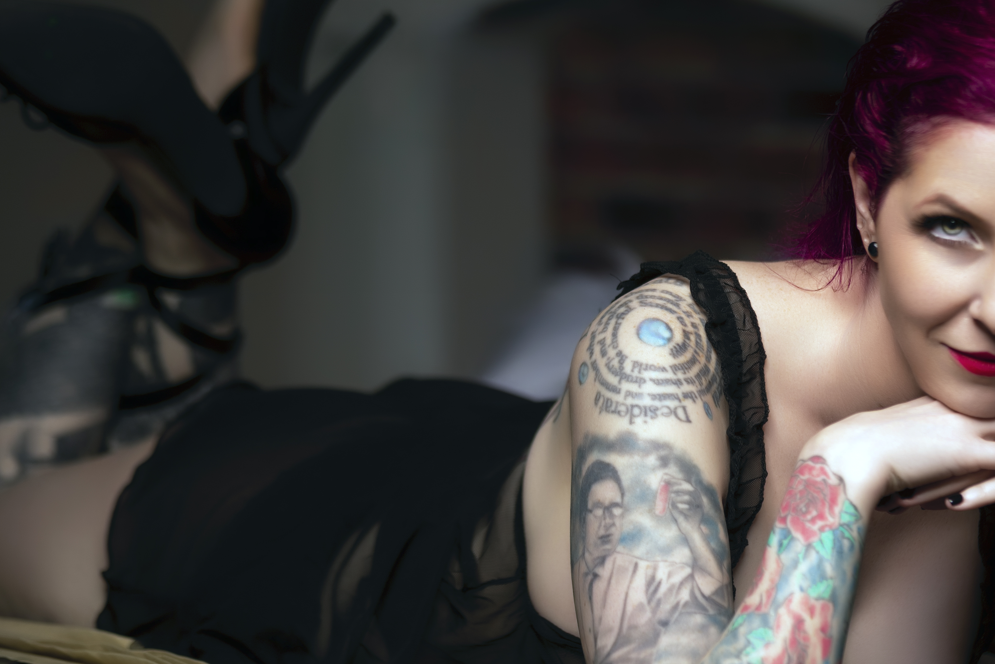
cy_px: 344
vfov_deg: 9.2
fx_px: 4120
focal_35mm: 149
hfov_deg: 13.8
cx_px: 620
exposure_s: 1/1250
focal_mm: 102
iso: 200
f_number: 3.2
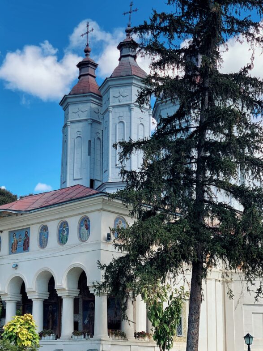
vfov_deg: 28.0
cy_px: 229
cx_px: 89
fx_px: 699
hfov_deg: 21.2
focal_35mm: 69
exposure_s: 1/585
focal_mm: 6
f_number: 2.4
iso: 16
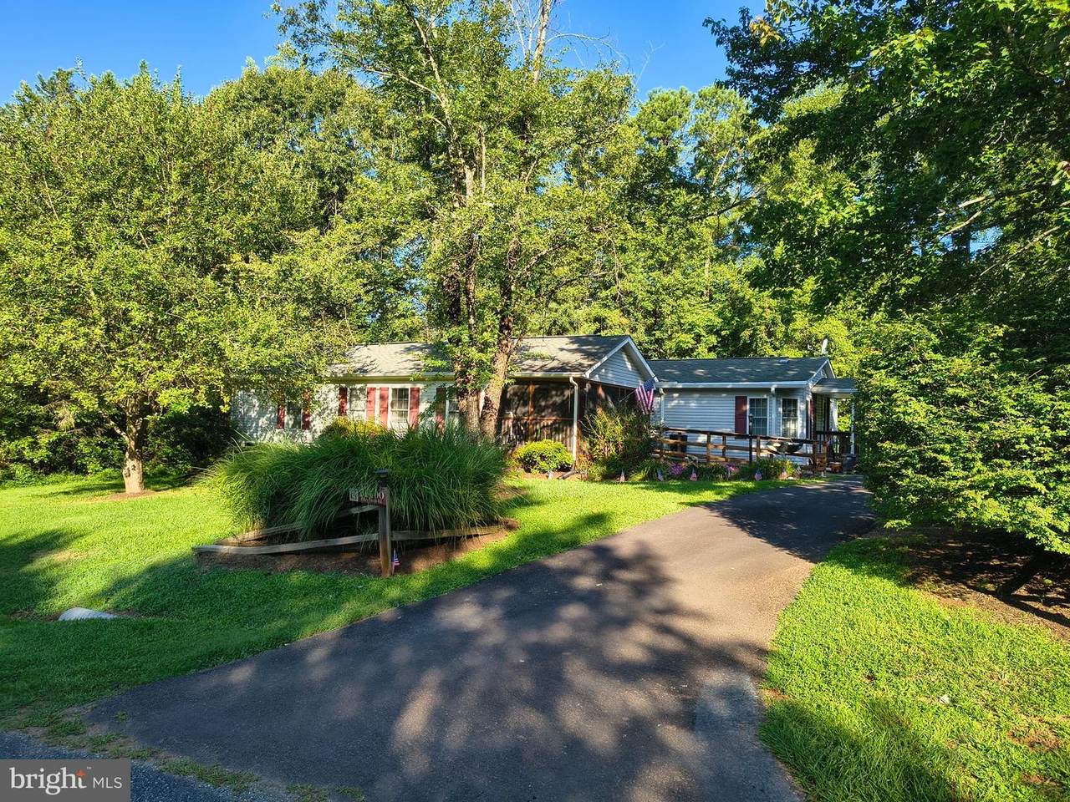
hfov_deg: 71.6
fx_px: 742
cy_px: 401
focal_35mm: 24
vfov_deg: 56.8
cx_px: 535
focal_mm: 5.56
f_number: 1.8
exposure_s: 1/732
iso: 101
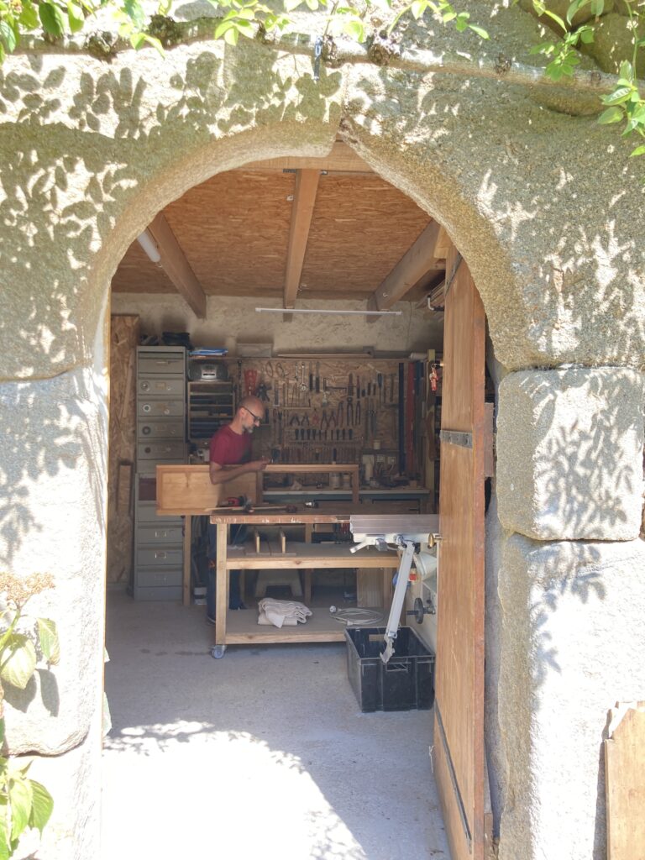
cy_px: 430
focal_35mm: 28
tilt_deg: +1.6
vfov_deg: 63.4
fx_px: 696
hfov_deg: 49.7
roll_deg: +0.4
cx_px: 322
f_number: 1.8
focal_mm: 3.99
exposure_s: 1/121
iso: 25
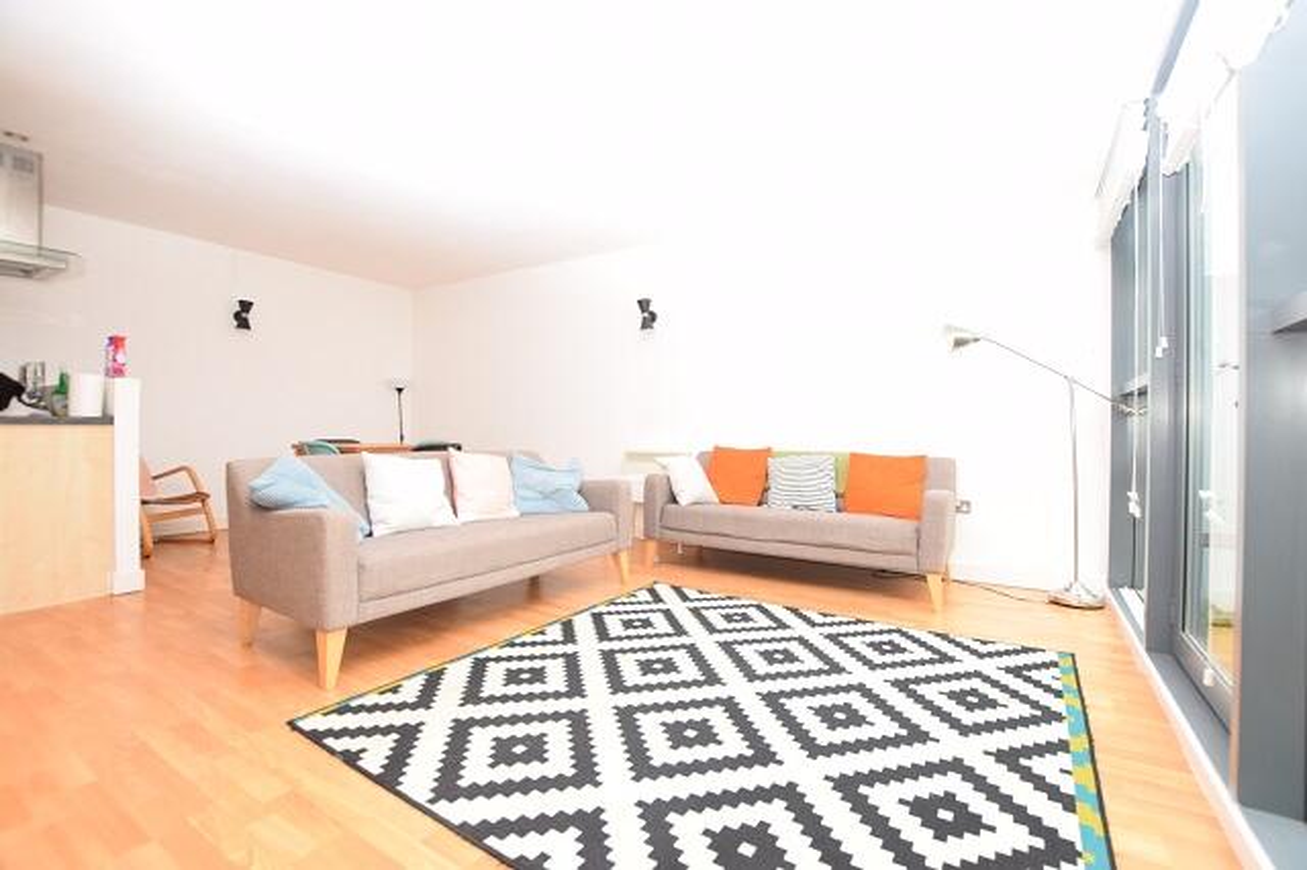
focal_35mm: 15
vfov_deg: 77.3
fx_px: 544
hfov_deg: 100.4
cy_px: 435
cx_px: 654
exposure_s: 1/125
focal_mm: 10
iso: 360
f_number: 5.6
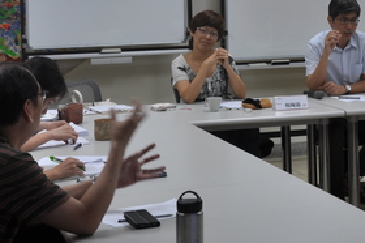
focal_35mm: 105
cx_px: 322
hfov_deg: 19.2
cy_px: -33
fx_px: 1063
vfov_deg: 12.7
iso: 200
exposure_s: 1/40
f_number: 6.3
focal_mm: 28
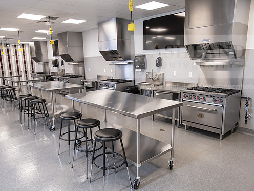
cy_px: 97
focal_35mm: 27
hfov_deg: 65.2
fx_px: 198
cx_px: 116
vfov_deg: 51.4
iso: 1250
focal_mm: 24
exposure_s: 1/160
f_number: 5
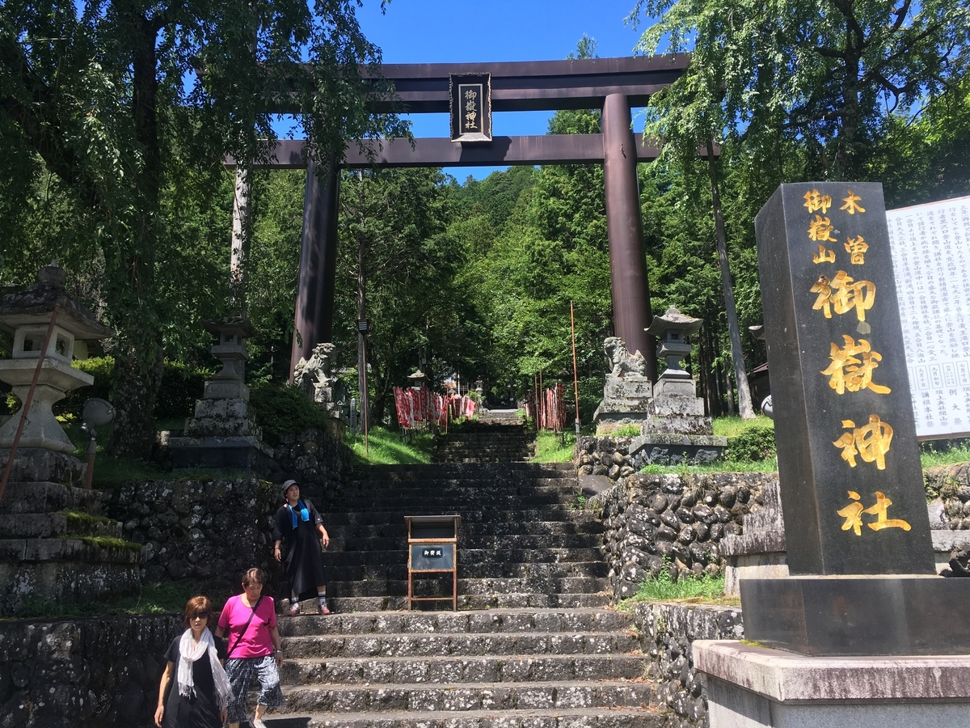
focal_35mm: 29
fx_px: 813
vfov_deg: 48.2
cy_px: 364
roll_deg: +0.8
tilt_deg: +16.1
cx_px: 485
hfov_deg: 61.7
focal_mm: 4.15
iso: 25
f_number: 2.2
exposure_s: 1/516
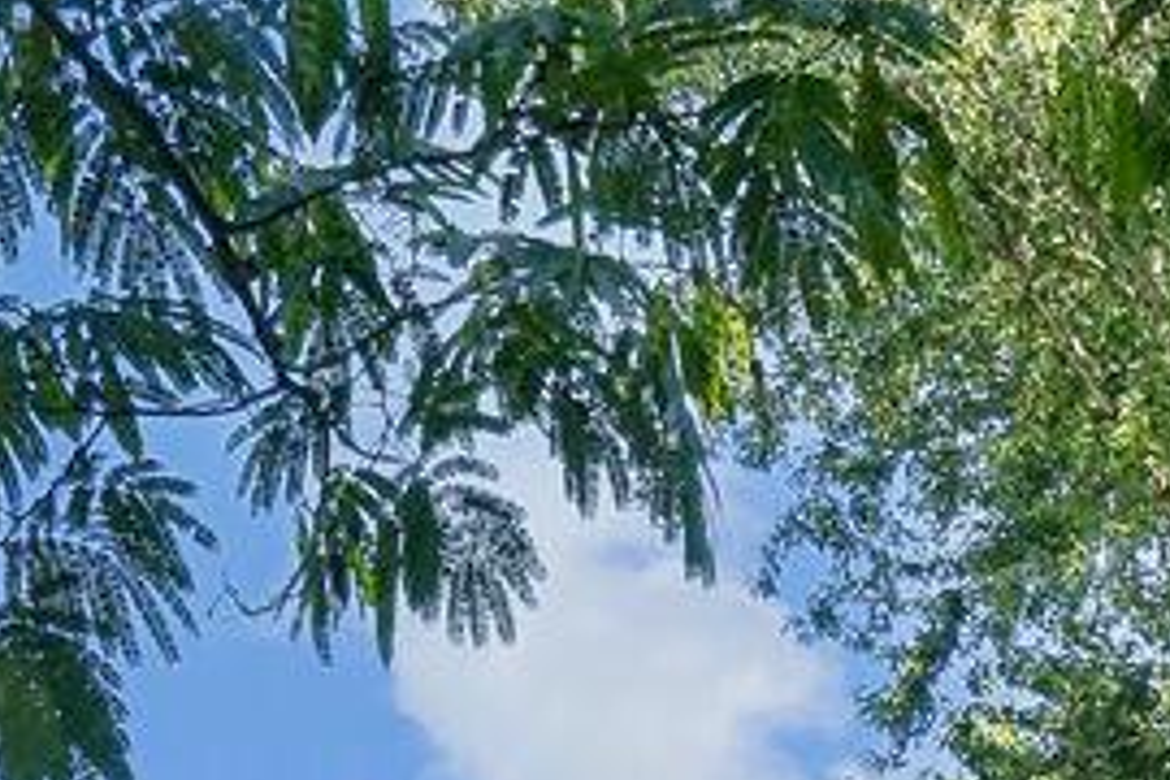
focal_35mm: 224
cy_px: 1924
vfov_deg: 5.9
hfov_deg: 9.1
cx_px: 1222
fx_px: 7279
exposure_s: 1/800
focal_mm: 35
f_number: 9
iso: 640
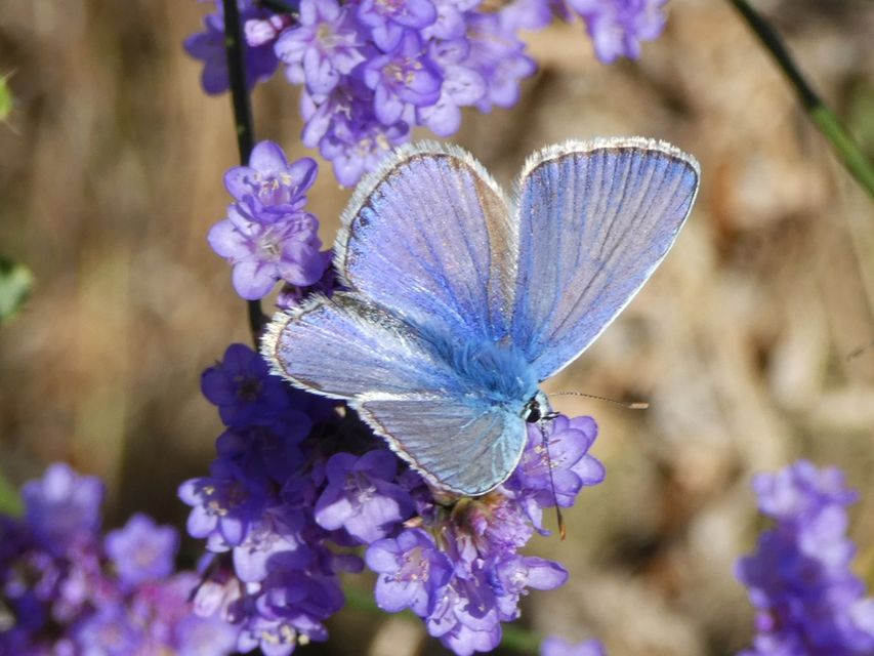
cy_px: 328
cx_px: 437
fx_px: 2525
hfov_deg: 19.6
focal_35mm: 100
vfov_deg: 14.8
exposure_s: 1/200
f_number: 4.8
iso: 80
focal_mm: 17.9
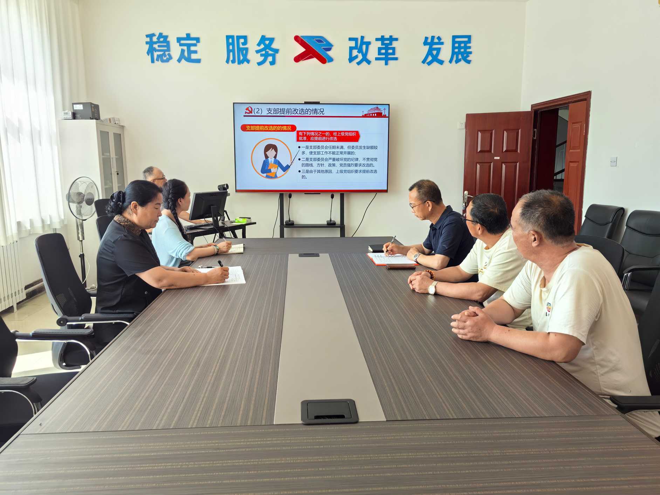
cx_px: 330
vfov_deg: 51.4
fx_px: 515
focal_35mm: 27
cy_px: 248
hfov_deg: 65.3
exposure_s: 1/259
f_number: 1.9
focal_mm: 5.52
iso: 50
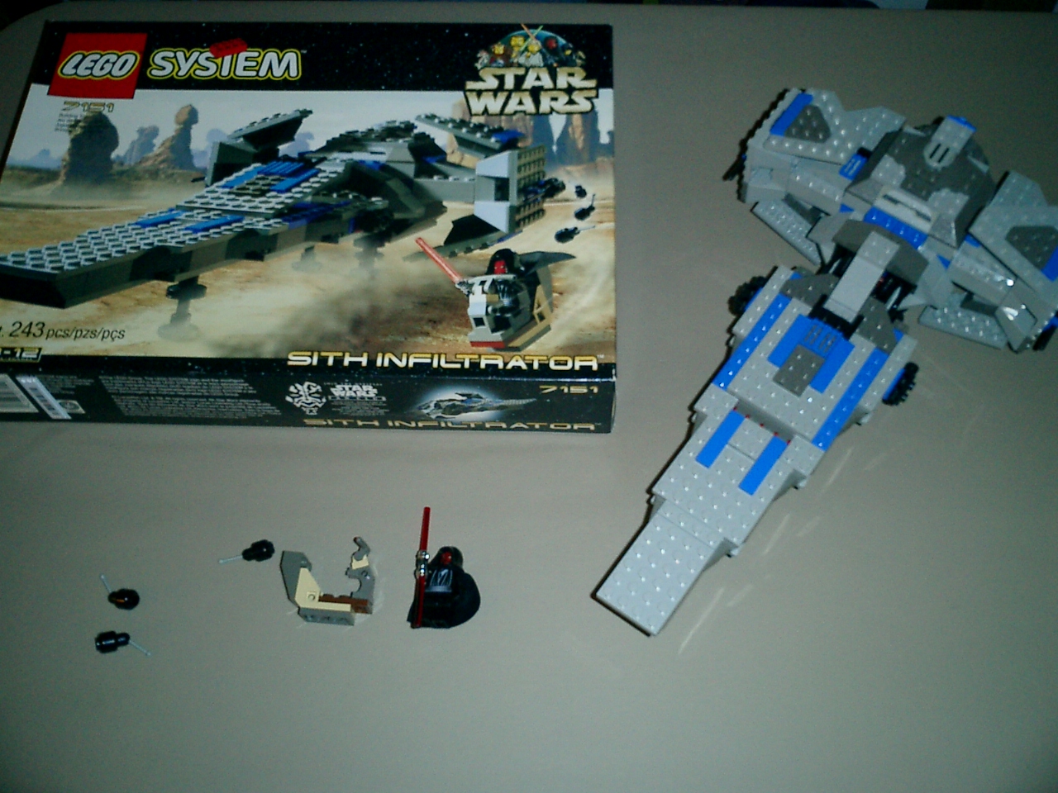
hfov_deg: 51.4
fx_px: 1100
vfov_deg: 39.7
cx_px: 529
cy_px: 396
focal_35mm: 36
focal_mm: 7.5
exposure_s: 1/30
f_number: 3.2
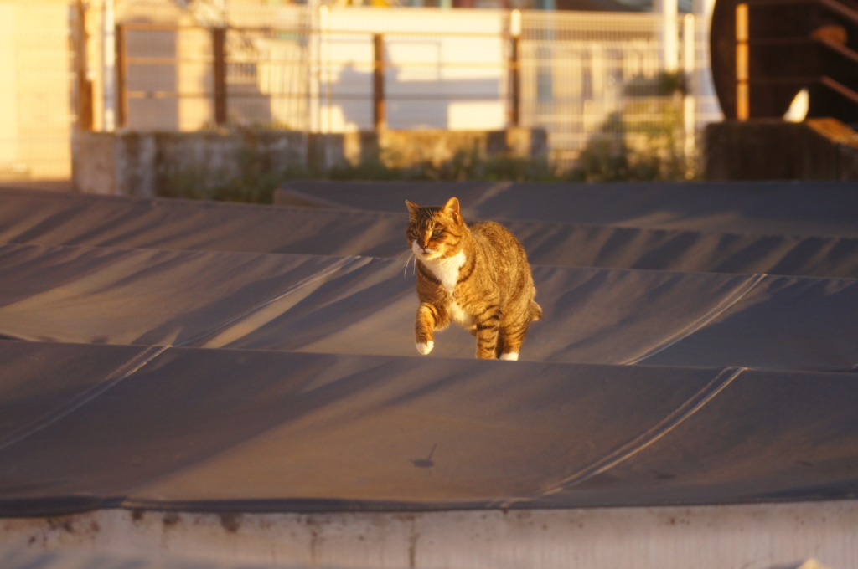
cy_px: 284
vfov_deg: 7.6
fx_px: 4285
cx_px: 429
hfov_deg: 11.4
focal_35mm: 180
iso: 400
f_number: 5
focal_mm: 120
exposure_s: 1/500
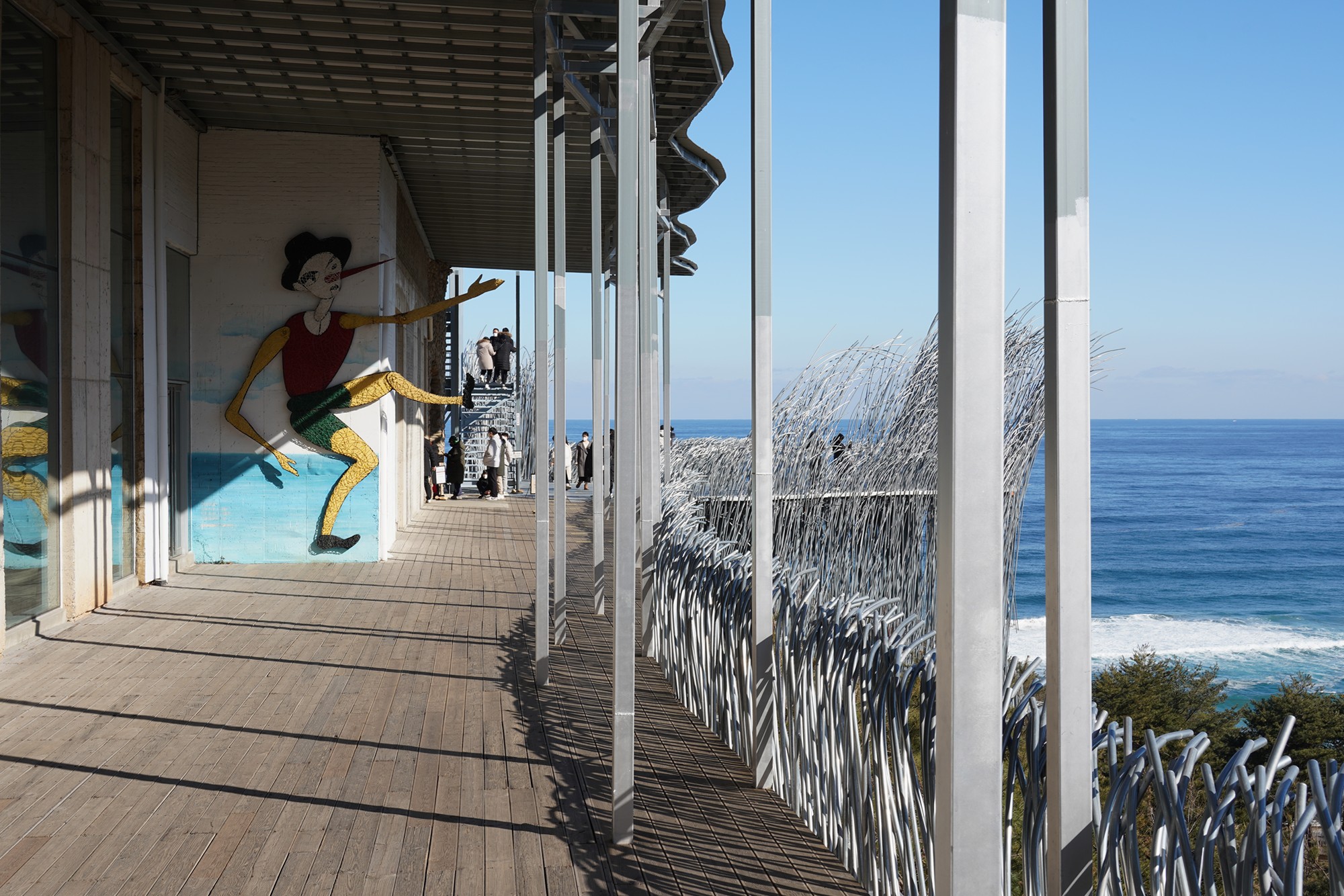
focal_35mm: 41
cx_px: 672
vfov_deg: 32.6
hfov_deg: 47.4
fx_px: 1531
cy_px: 448
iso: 100
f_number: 13
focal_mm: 41
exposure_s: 1/100
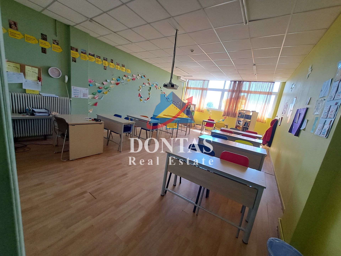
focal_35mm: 13
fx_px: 128
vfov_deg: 89.9
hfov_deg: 106.2
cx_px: 170
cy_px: 128
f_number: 2.2
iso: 64
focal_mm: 1.42
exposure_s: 1/100
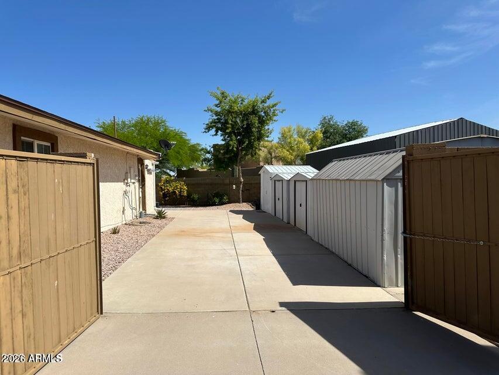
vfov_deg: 56.8
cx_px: 250
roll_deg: +1.4
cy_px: 188
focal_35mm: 24
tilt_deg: -1.9
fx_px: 346
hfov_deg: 71.6
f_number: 1.78
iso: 80
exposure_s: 1/7042
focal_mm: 6.86
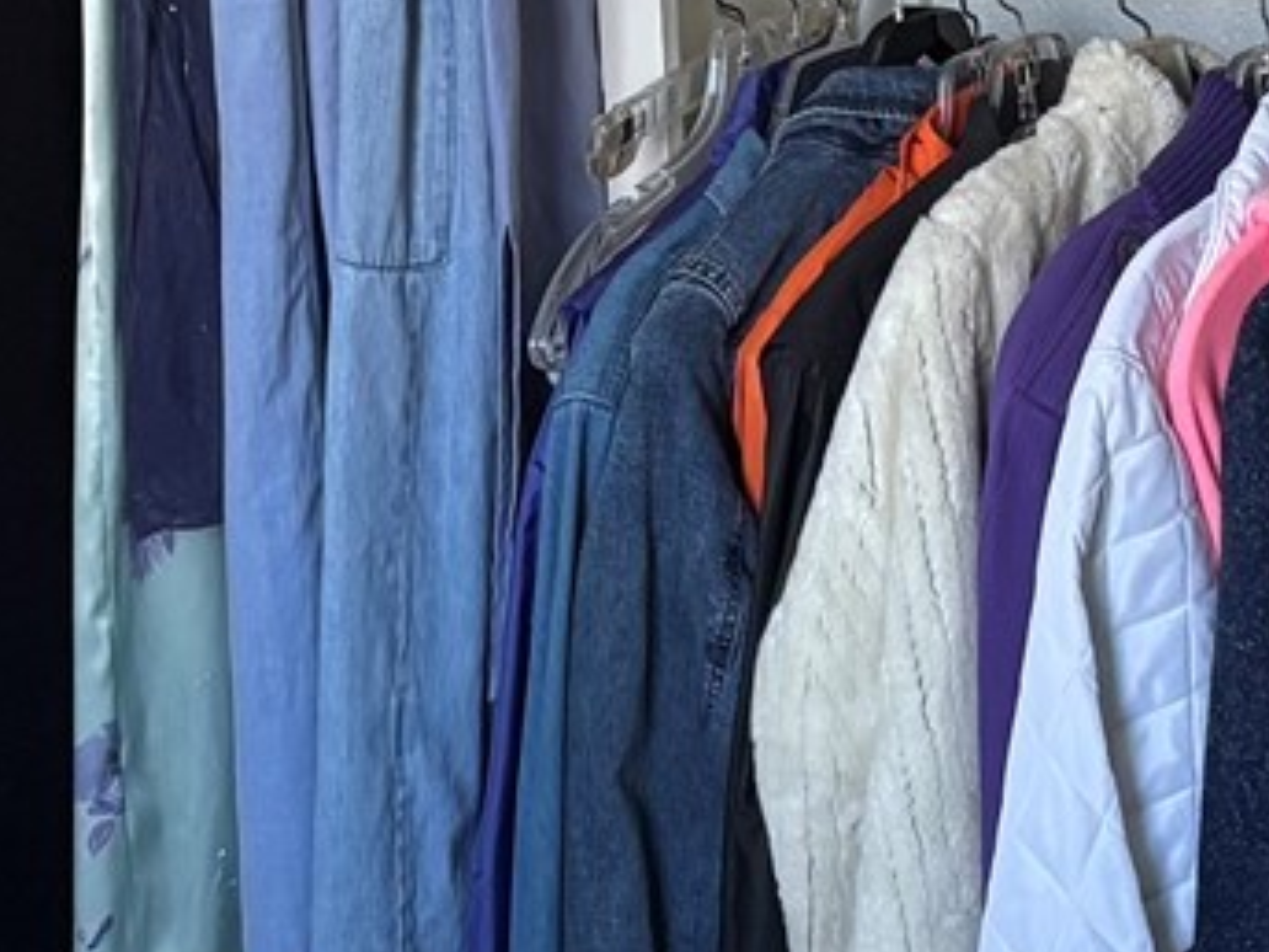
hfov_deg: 13.6
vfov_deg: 10.1
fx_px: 5316
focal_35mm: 145
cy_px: -188
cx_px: 561
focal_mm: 5.96
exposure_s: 1/60
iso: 250
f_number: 1.6
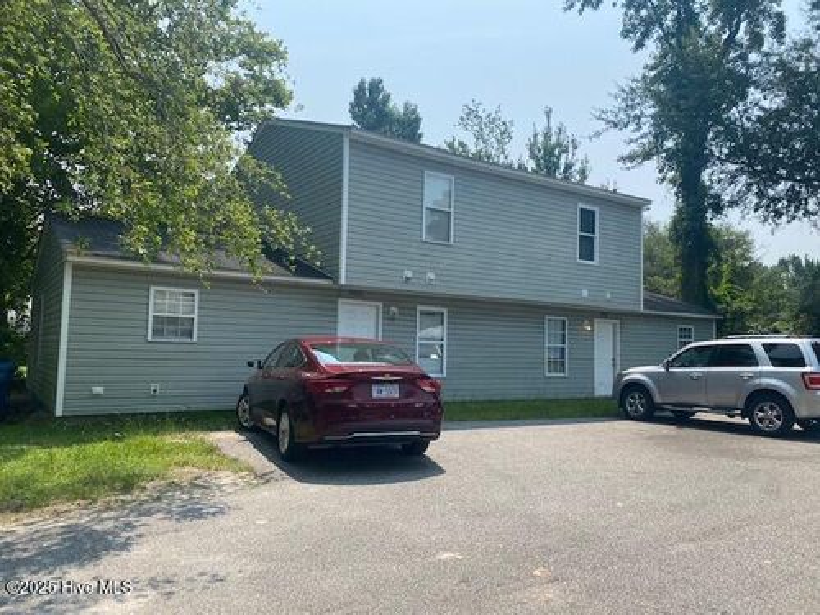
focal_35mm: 26
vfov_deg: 53.1
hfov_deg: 67.3
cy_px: 308
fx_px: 616
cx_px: 410
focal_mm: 4.25
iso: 32
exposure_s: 1/2755
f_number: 1.8
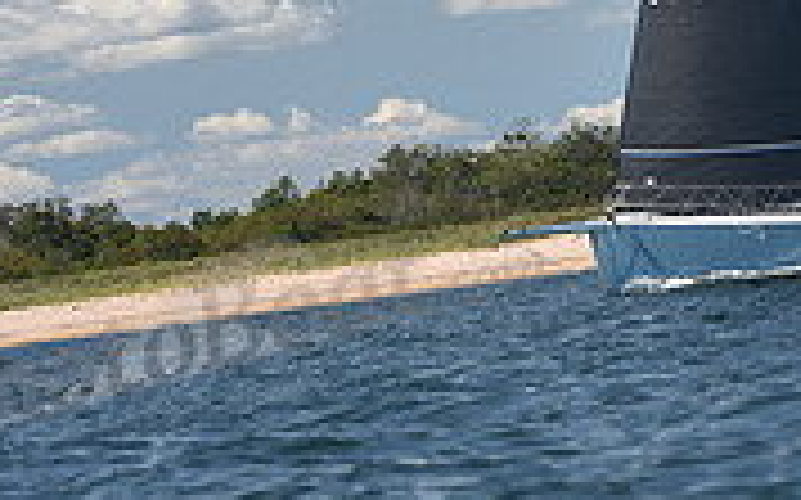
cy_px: -423
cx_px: 781
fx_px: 7090
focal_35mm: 325
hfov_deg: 6.4
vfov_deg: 4.0
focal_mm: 98
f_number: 4
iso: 250
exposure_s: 1/1250
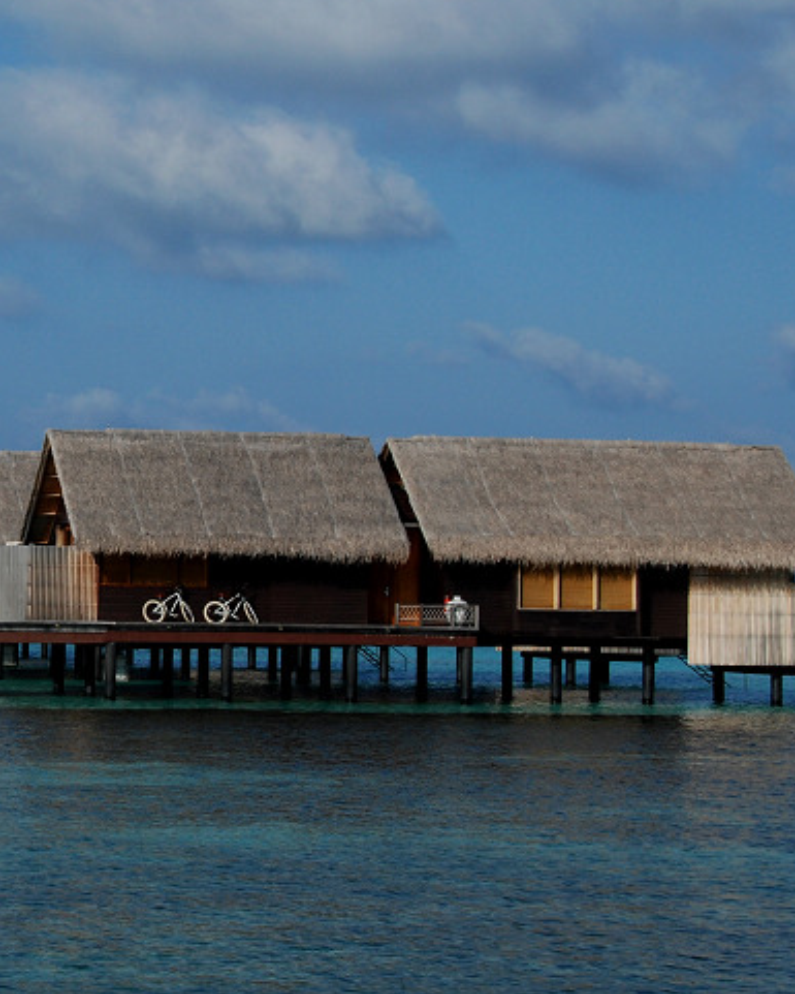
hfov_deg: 14.1
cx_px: -2
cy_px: 478
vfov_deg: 17.8
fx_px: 3175
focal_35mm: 108
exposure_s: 1/500
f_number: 11
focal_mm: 36
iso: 200
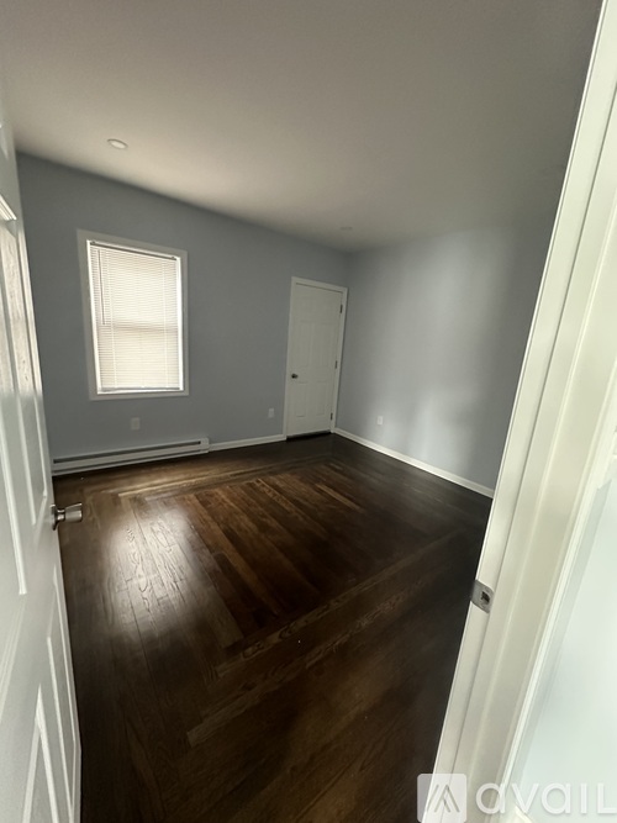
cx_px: 308
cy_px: 412
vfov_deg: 102.1
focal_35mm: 14
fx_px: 333
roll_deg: -5.8
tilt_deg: -14.0
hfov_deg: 85.7
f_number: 2.2
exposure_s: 1/60
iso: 1250
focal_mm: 2.22
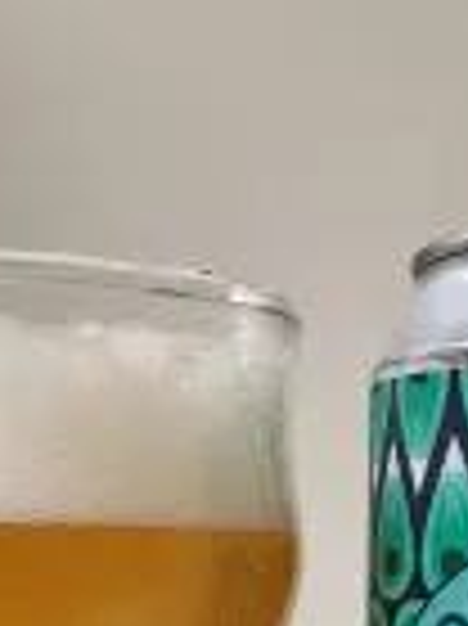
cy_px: 608
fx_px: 1354
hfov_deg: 19.6
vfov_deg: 24.9
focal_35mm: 75
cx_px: 274
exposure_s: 1/120
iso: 250
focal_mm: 5.4
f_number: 1.8
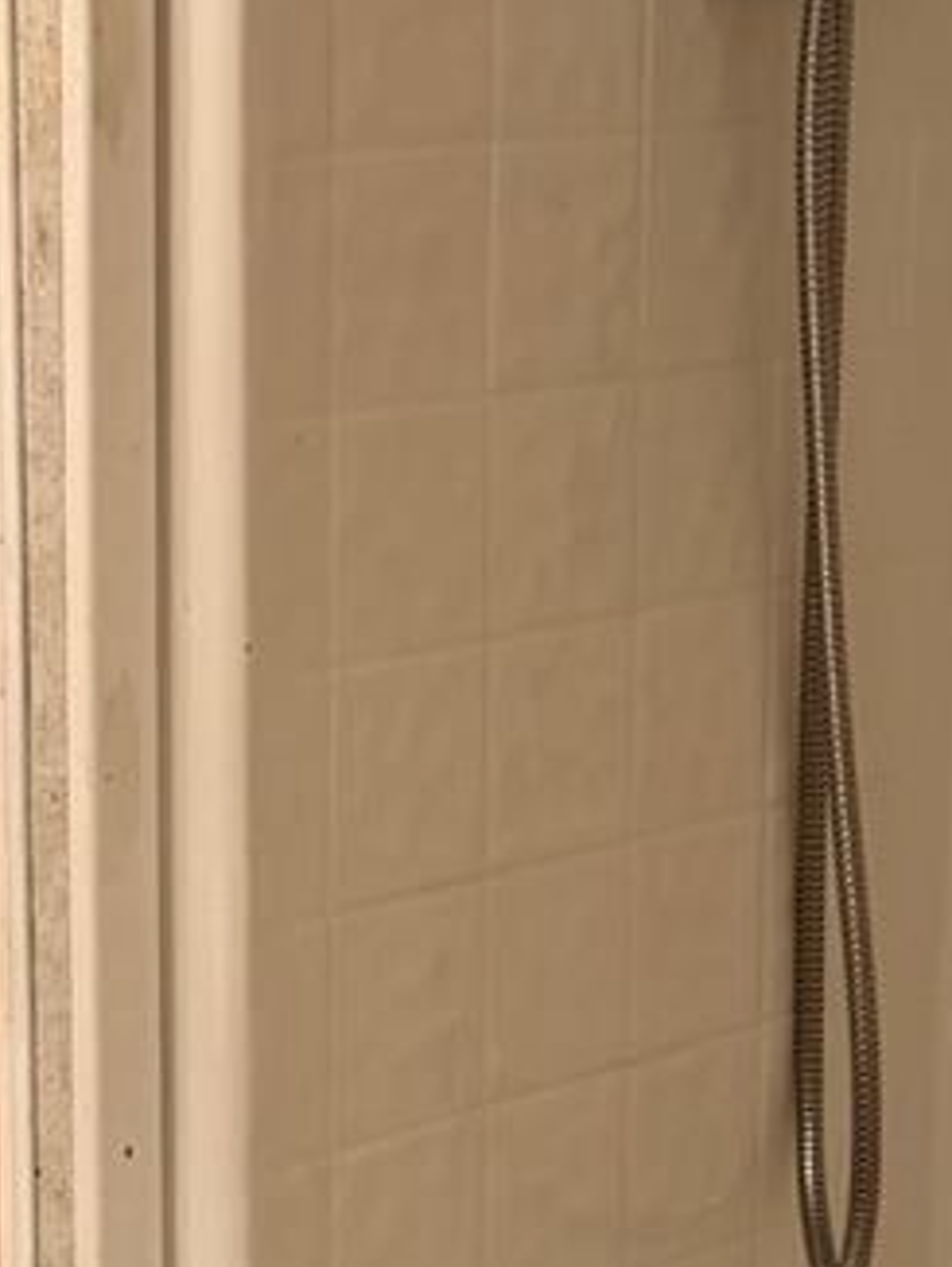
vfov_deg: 17.3
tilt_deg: -12.4
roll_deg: +0.5
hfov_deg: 13.1
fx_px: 4138
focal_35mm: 113
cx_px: 171
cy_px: 979
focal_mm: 6.76
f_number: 1.78
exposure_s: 1/60
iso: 160
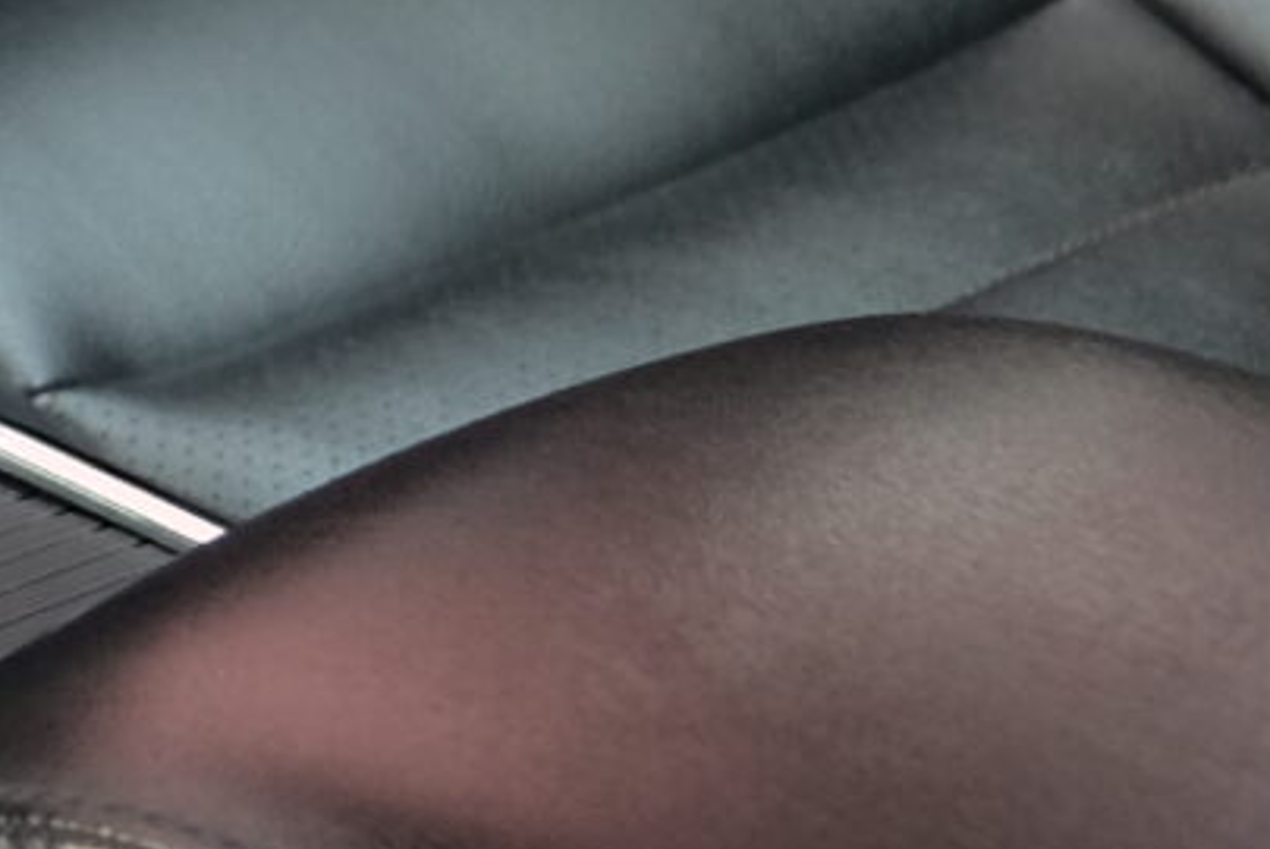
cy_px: -369
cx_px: -2317
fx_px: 6037
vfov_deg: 7.9
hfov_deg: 9.7
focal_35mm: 171
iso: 640
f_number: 2.8
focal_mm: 18
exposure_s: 1/15
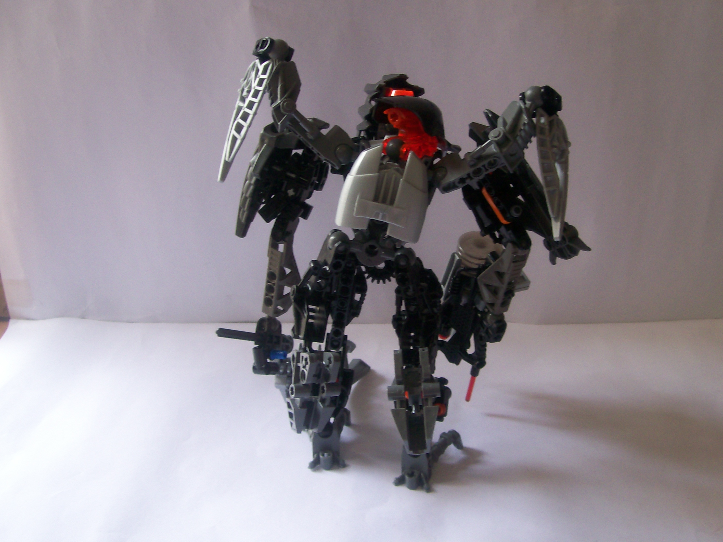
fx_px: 815
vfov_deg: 36.8
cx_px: 372
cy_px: 269
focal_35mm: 39
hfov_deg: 47.9
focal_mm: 6
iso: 80
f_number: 2.7
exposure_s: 1/90.3
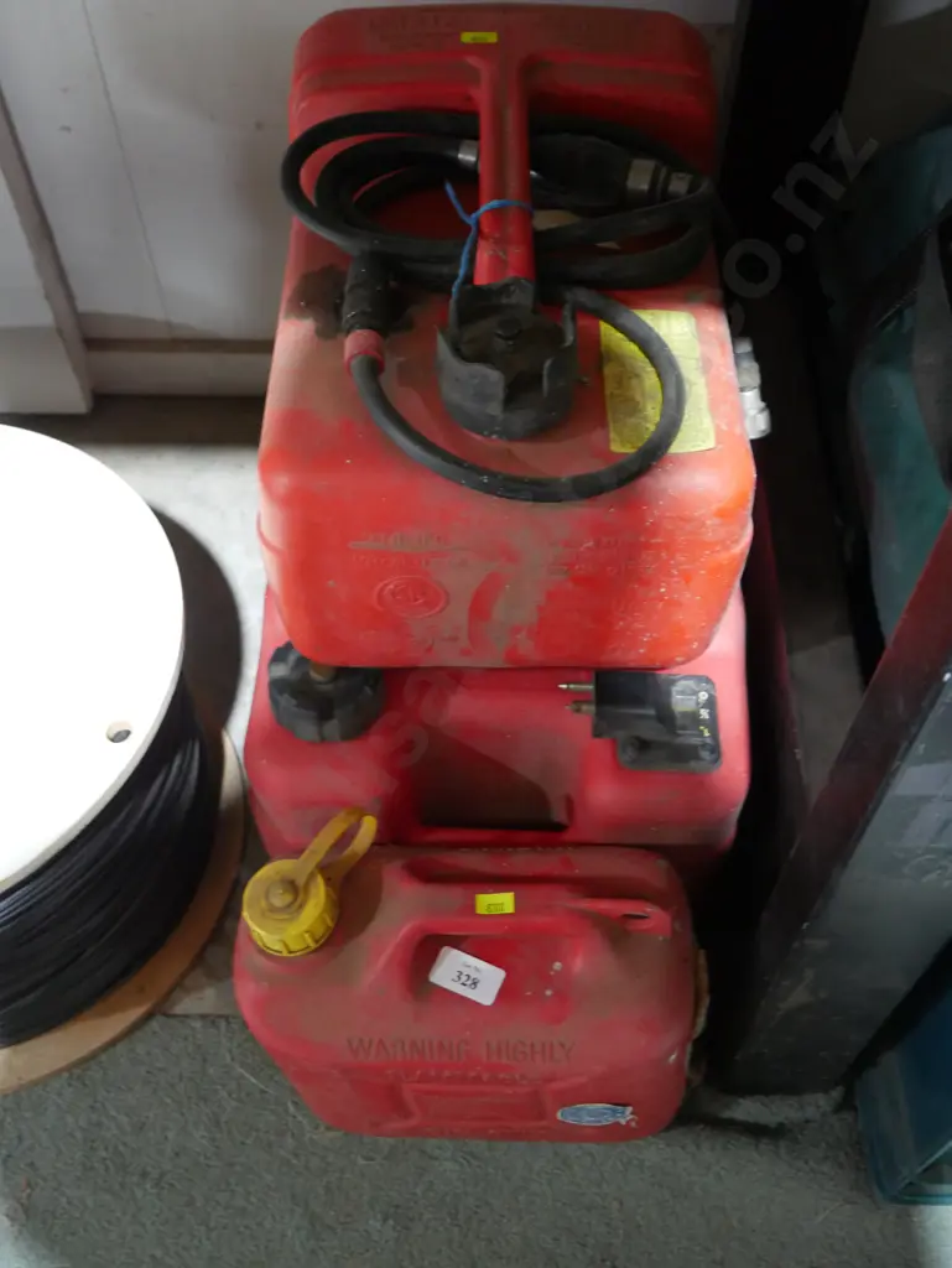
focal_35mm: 34
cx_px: 476
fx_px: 1246
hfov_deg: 41.8
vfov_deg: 53.9
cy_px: 634
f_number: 4
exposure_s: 1/60
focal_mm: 17
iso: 2500
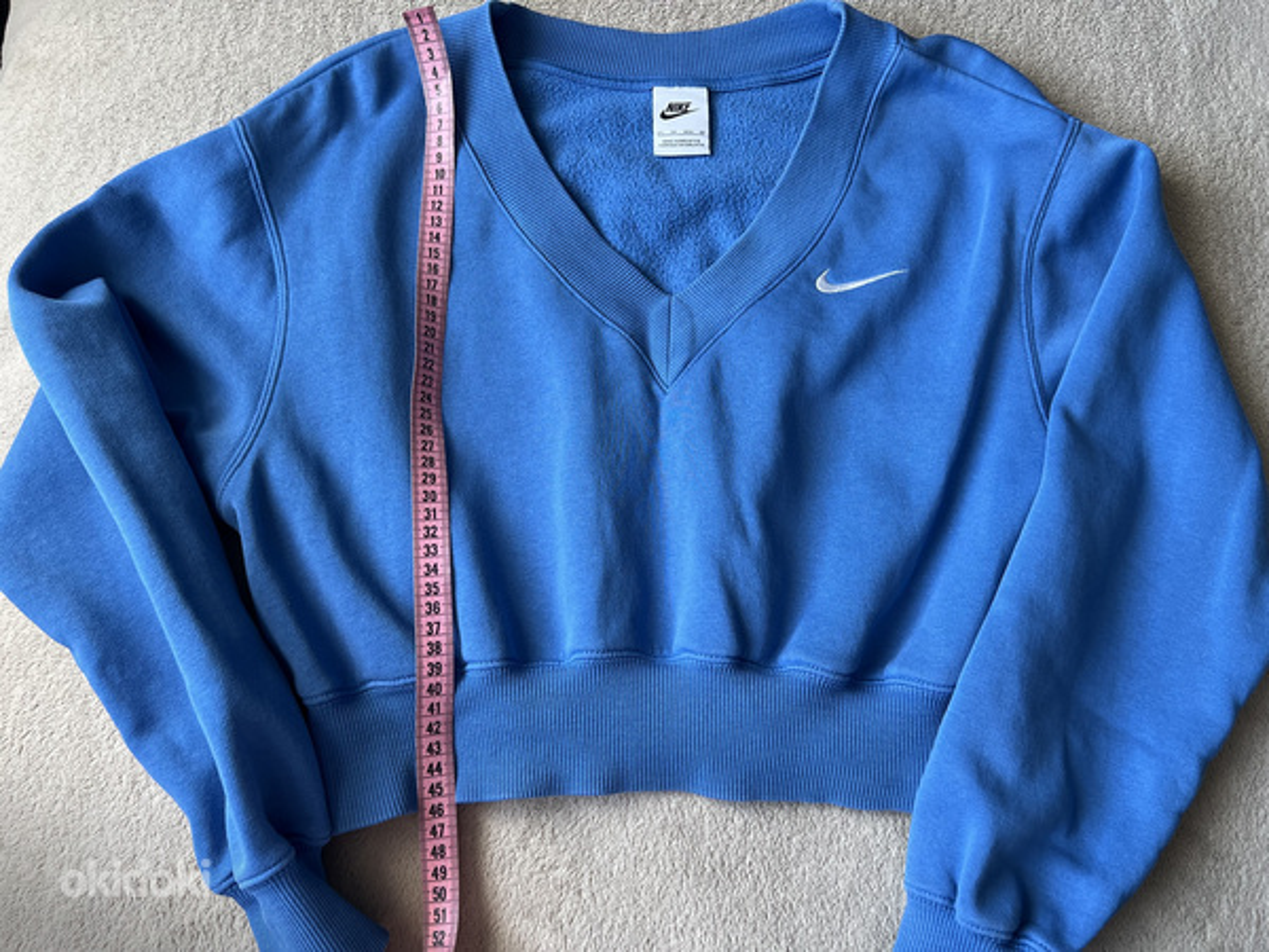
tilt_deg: -76.1
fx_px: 953
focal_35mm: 26
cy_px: 476
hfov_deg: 67.3
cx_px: 634
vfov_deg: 53.1
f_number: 1.5
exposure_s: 1/105
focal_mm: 5.7
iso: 125
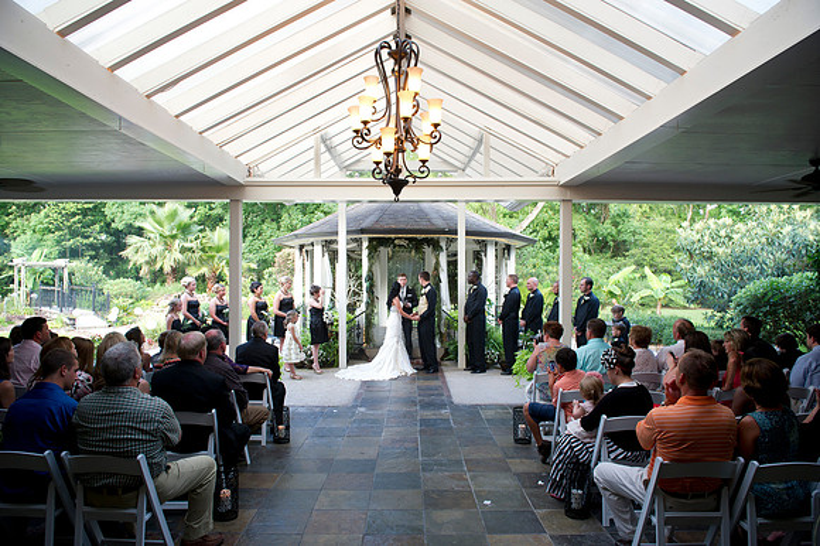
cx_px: 410
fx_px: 546
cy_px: 273
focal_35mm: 24
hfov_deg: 73.8
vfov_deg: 53.1
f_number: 5
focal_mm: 24
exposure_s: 1/100
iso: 800
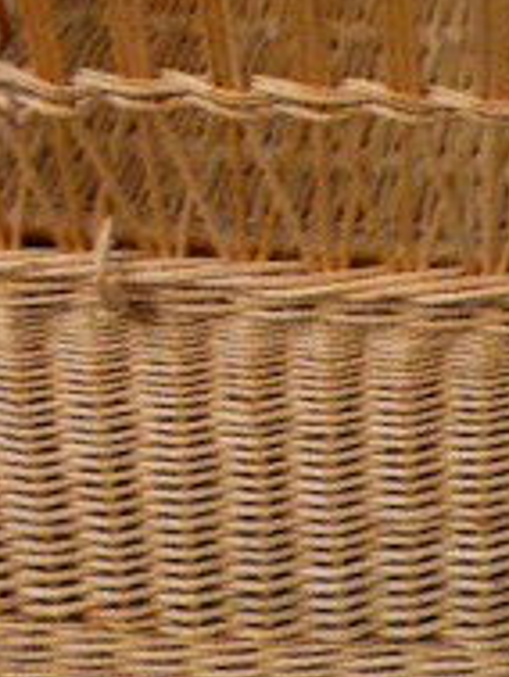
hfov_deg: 11.1
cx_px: 556
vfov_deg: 14.4
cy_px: -186
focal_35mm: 132
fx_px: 2585
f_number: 3.9
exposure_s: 1/13
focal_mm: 6.9
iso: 400
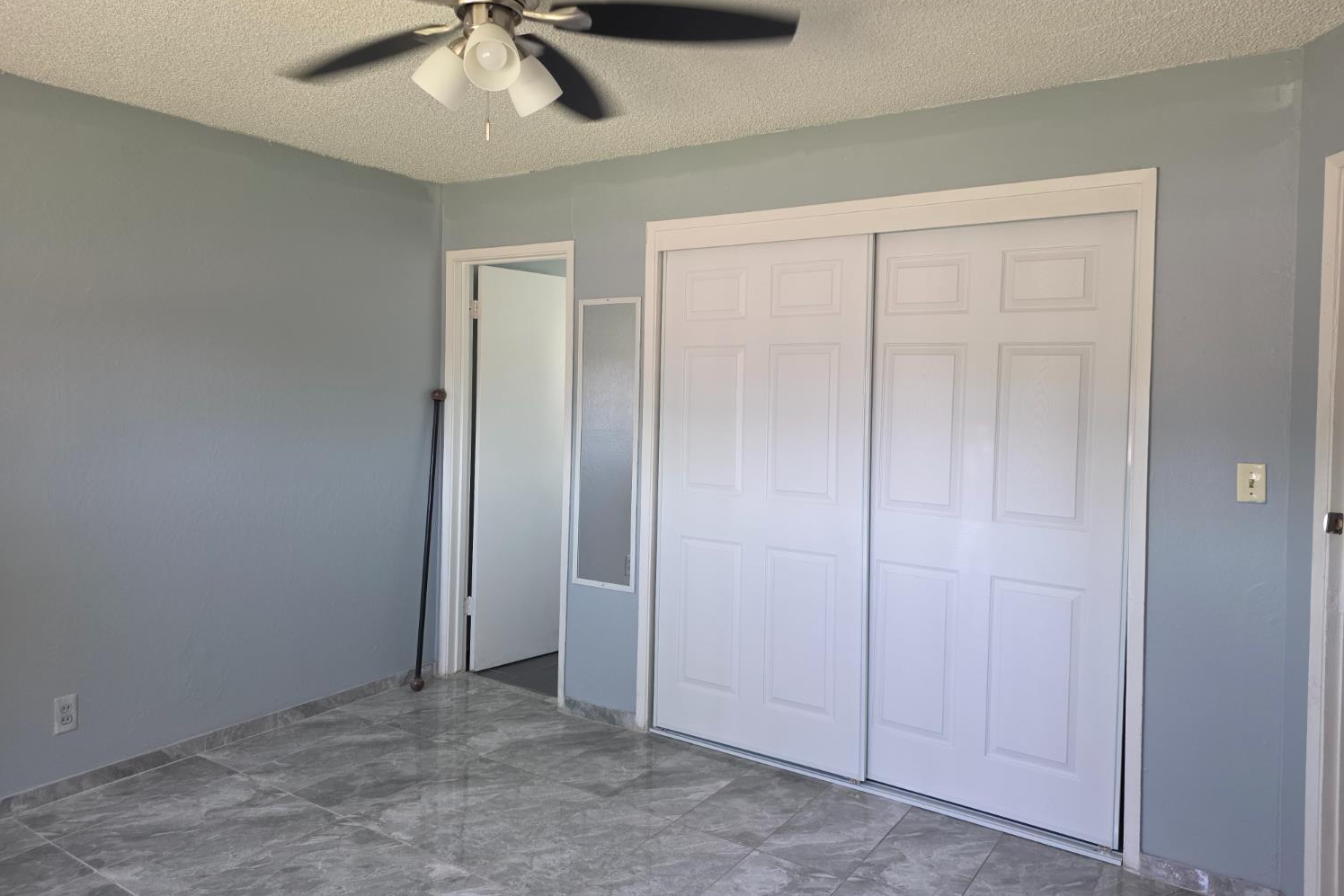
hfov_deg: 73.7
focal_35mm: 24
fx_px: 896
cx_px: 672
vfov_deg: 53.1
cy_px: 410
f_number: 1.7
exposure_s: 1/120
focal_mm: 6.25
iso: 250
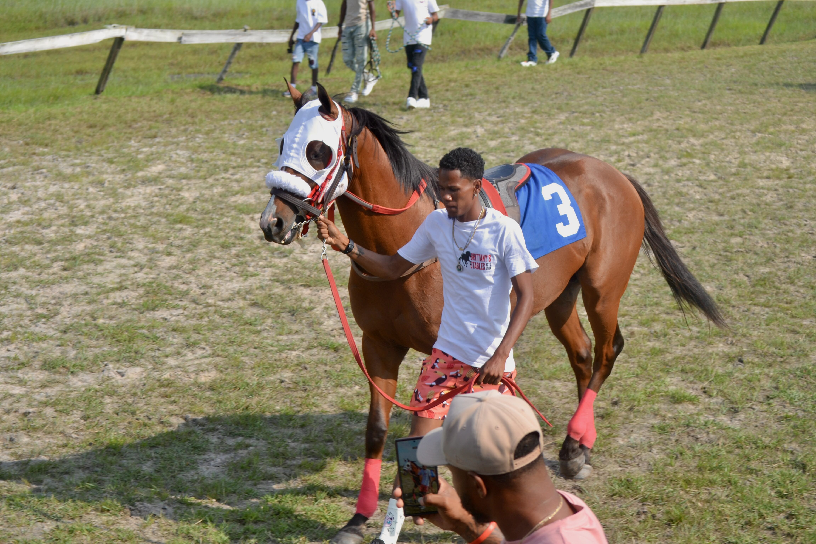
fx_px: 1870
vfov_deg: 16.6
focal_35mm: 82
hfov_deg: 24.6
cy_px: 272
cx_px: 408
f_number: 7.1
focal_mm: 55
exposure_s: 1/200
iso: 100
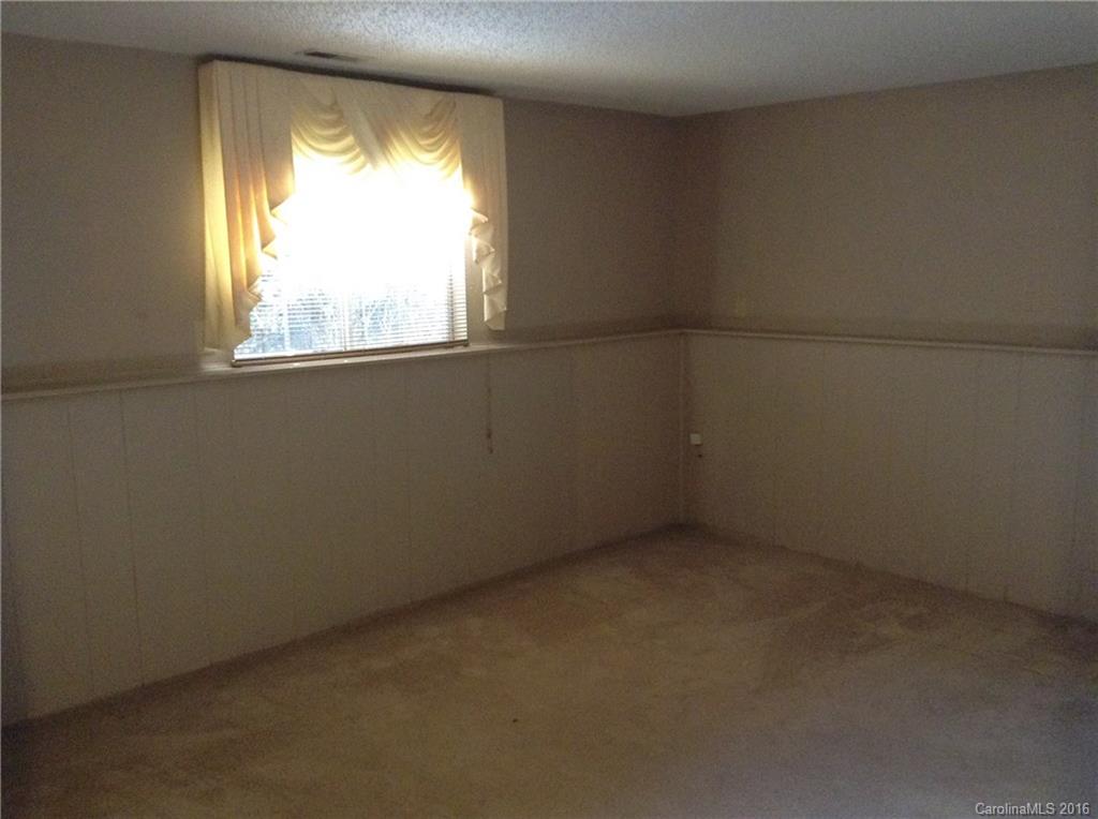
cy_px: 410
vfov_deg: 42.8
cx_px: 549
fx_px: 1045
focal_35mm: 33
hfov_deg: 55.4
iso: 320
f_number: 2.4
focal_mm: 3.3
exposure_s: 1/15
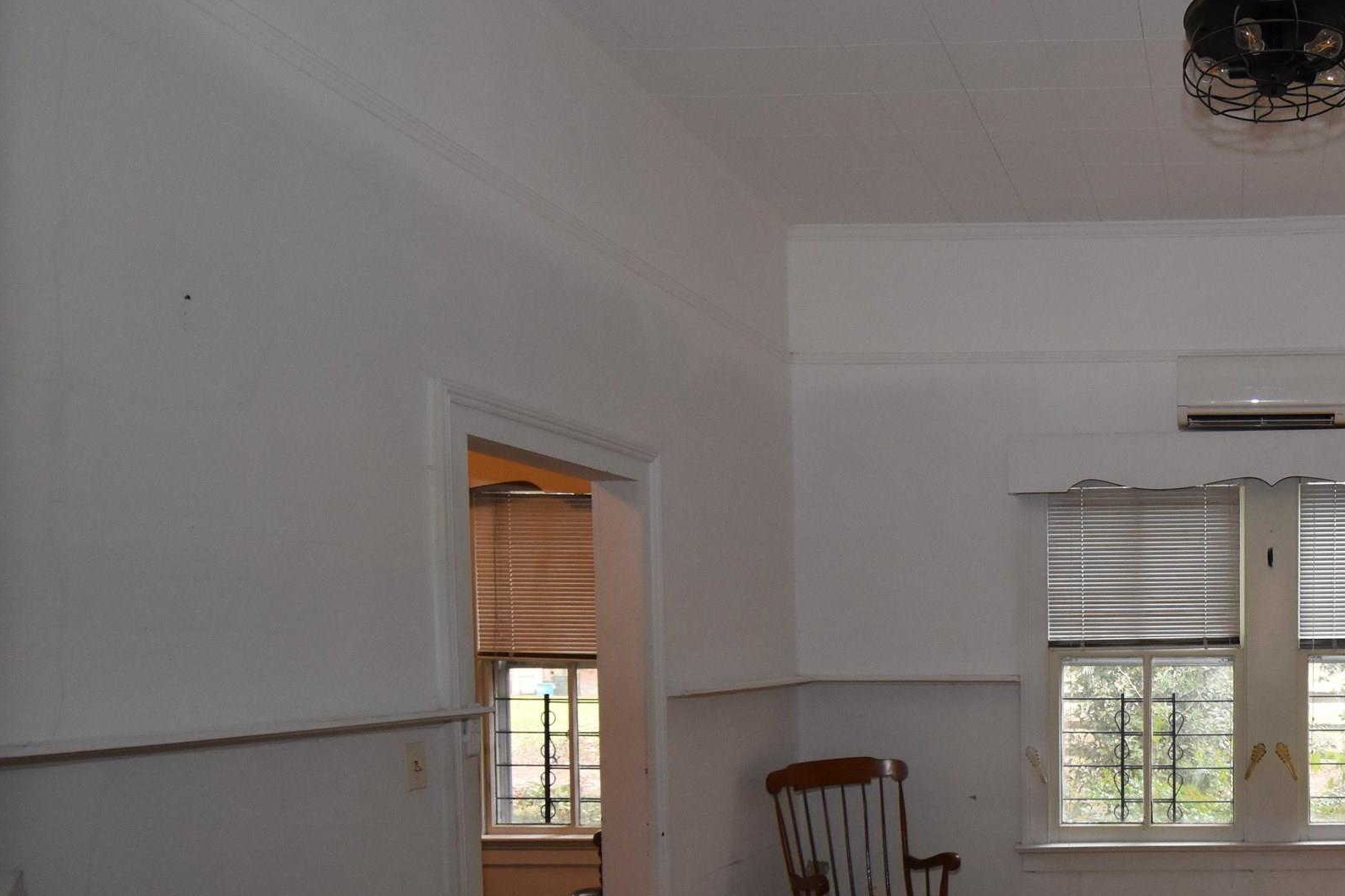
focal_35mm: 29
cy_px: 675
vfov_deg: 43.5
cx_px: 1203
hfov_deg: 55.5
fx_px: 1083
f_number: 4.5
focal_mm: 10
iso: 1000
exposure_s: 1/125
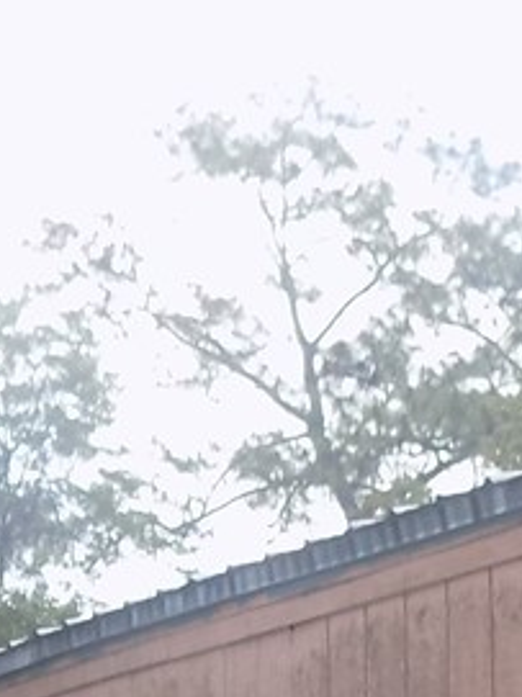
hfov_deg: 10.8
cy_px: 1091
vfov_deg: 13.5
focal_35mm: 136
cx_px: 501
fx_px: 2737
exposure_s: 1/320
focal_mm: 4
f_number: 3.1
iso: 80
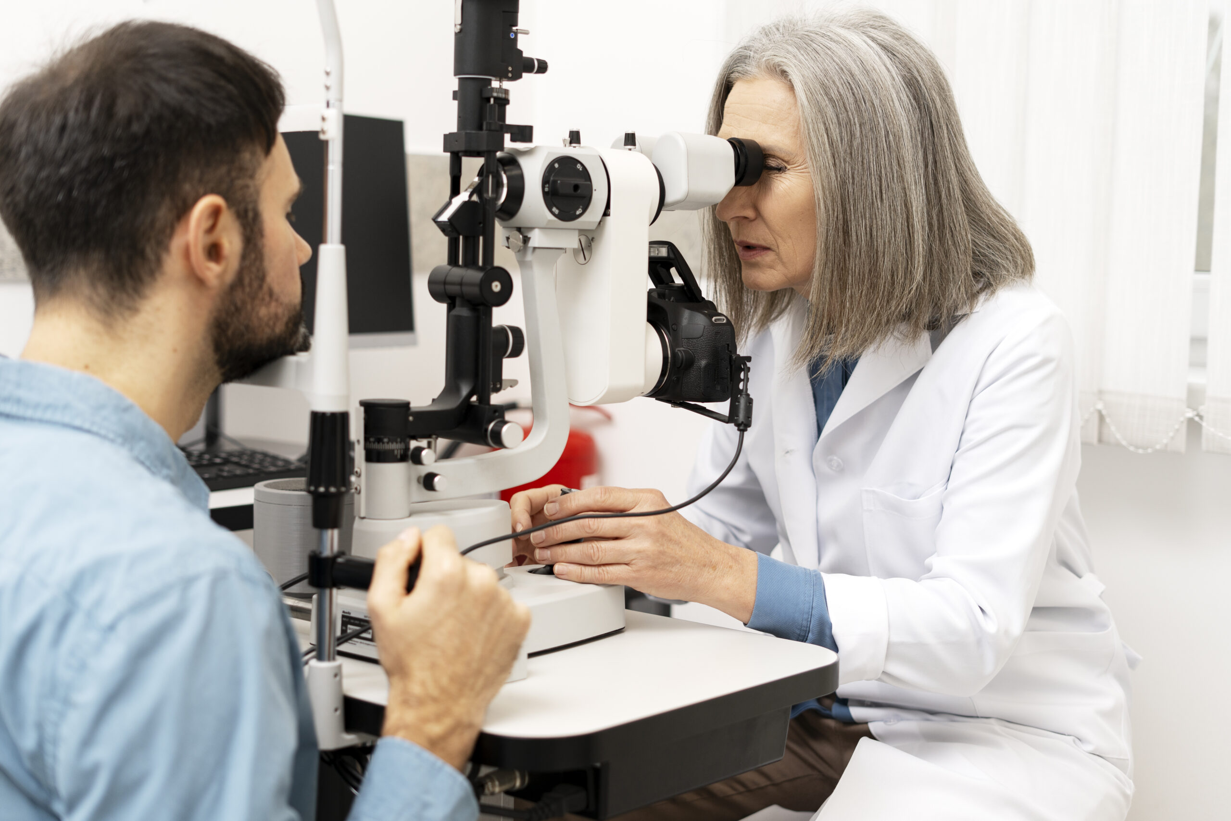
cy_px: 410
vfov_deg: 27.0
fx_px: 1710
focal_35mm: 50
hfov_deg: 39.6
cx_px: 616
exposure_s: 1/200
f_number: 2.5
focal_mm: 50
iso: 200
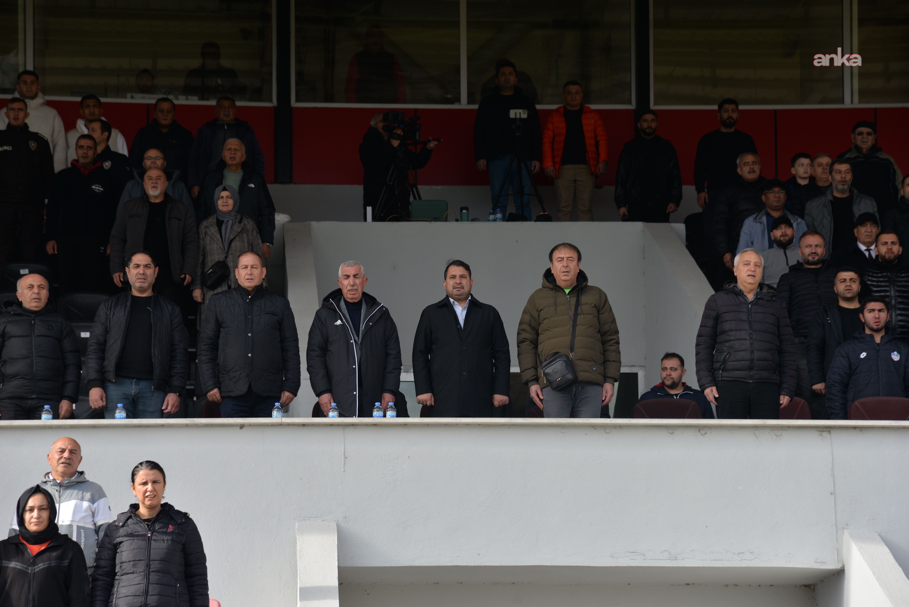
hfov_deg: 17.1
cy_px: 304
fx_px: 3031
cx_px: 454
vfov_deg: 11.4
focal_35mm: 120
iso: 280
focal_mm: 120
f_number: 5.6
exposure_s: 1/500
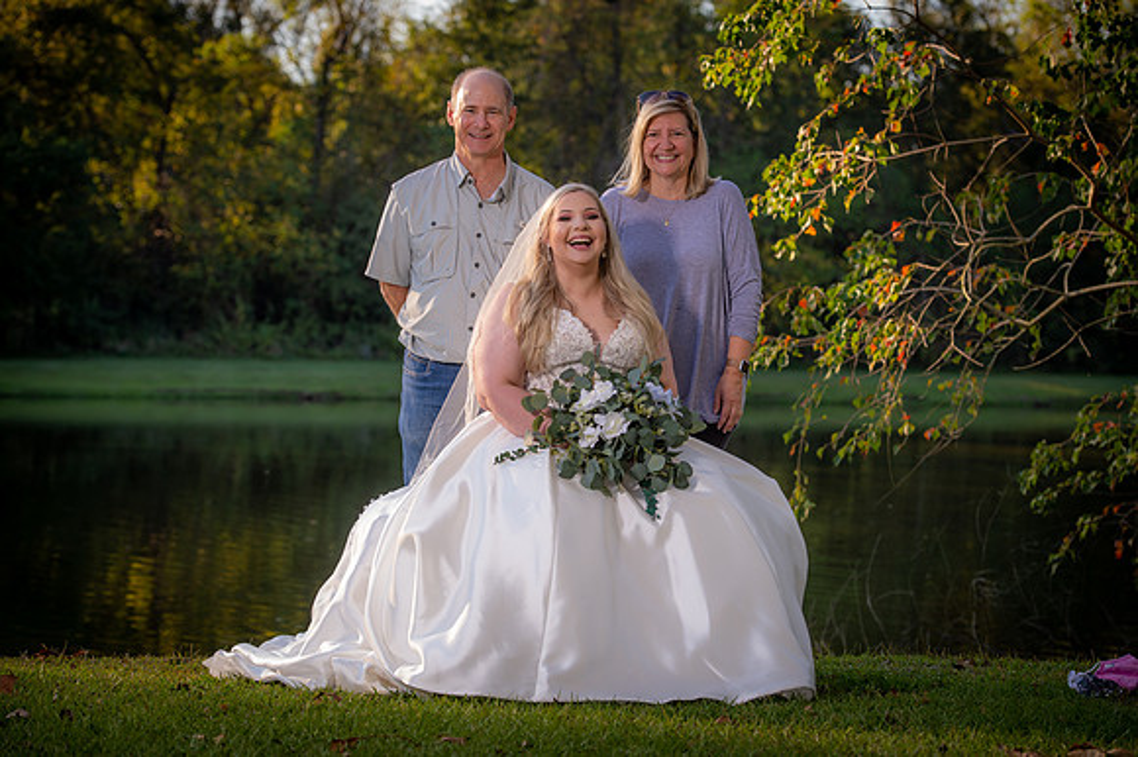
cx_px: 569
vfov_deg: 13.9
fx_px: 3096
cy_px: 378
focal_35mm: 98
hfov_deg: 20.8
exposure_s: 1/160
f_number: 5
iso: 125
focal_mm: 98
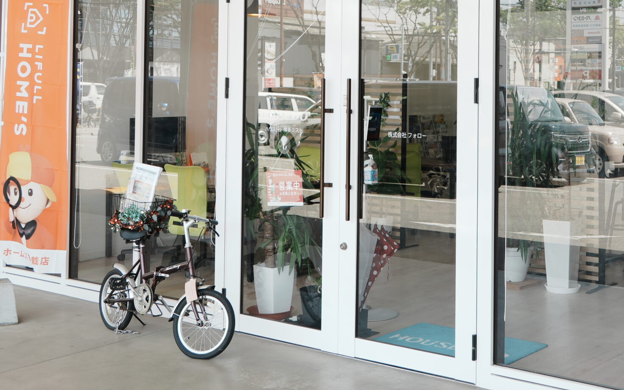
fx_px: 935
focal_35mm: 55
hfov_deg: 36.5
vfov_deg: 23.1
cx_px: 421
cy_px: 57
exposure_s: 1/80
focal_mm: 21
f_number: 5
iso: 100
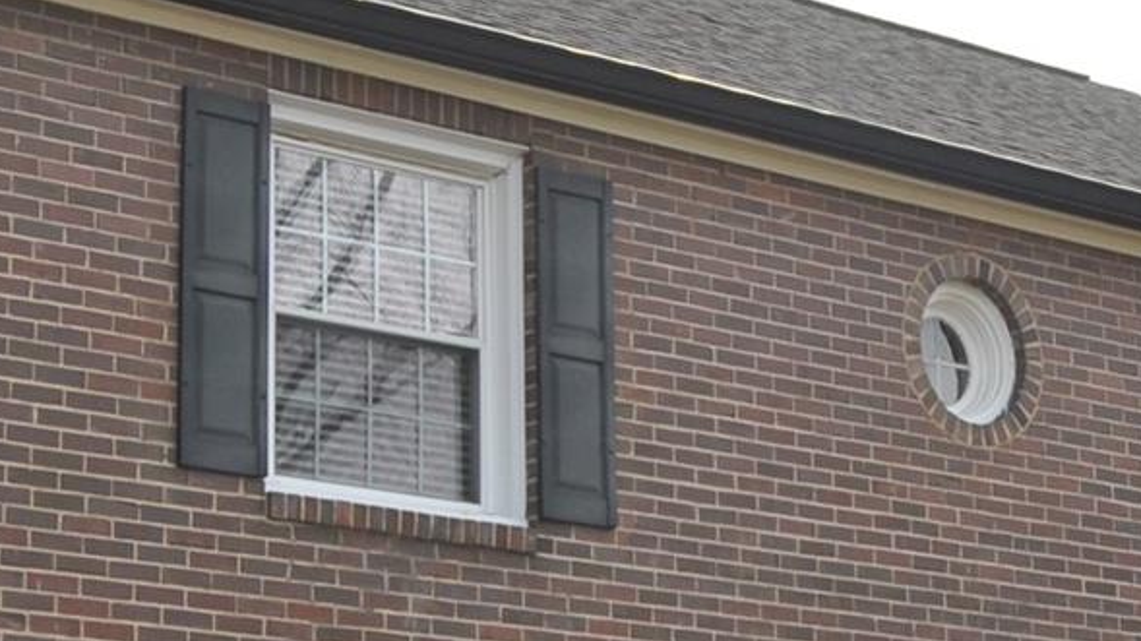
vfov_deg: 9.6
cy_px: 455
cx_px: 730
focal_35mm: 126
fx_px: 3806
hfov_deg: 17.0
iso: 100
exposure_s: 1/200
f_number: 8
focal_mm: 23
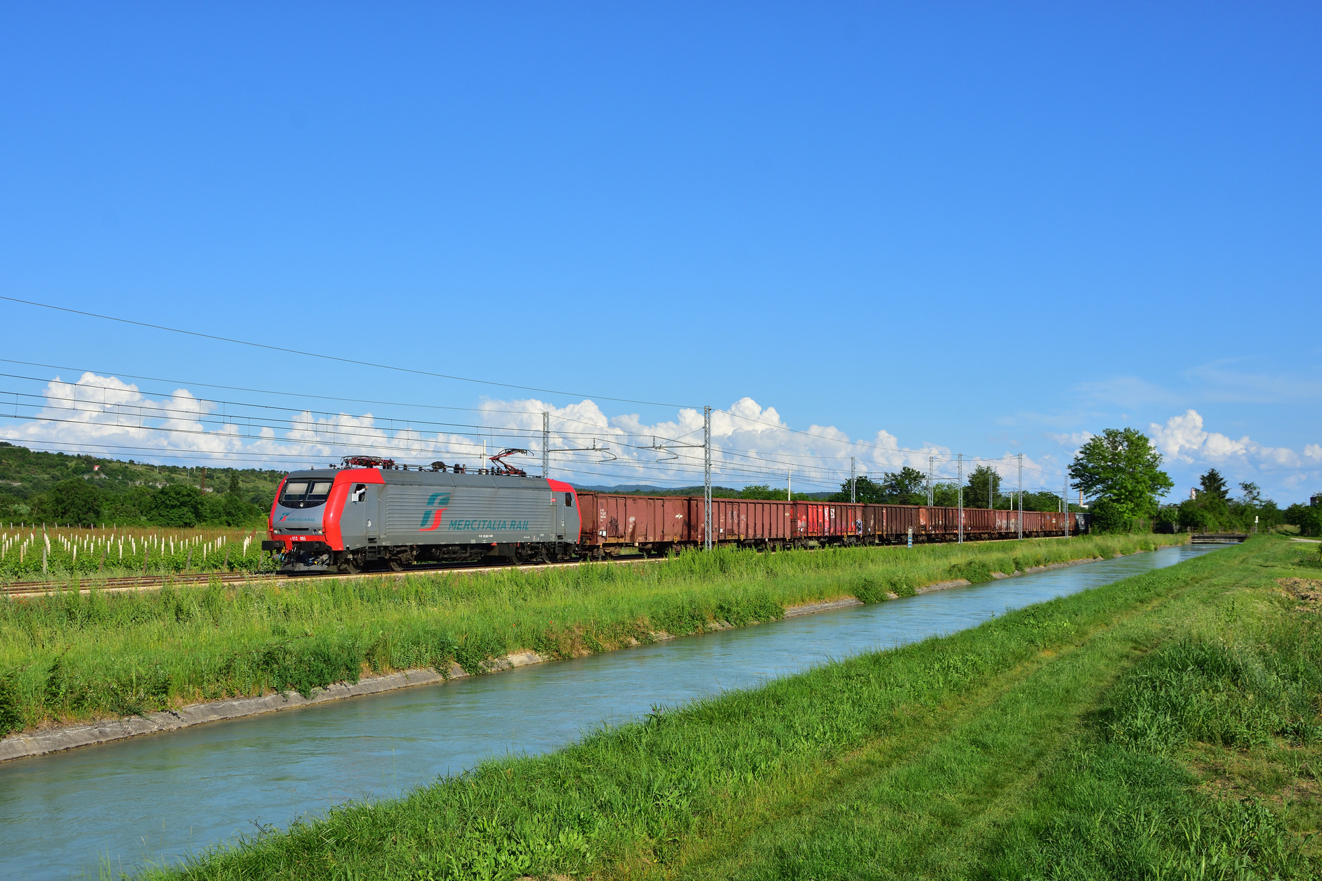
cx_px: 661
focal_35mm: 36
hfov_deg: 53.1
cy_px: 440
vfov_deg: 36.9
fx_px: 1322
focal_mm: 24
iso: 200
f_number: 7.1
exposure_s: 1/800
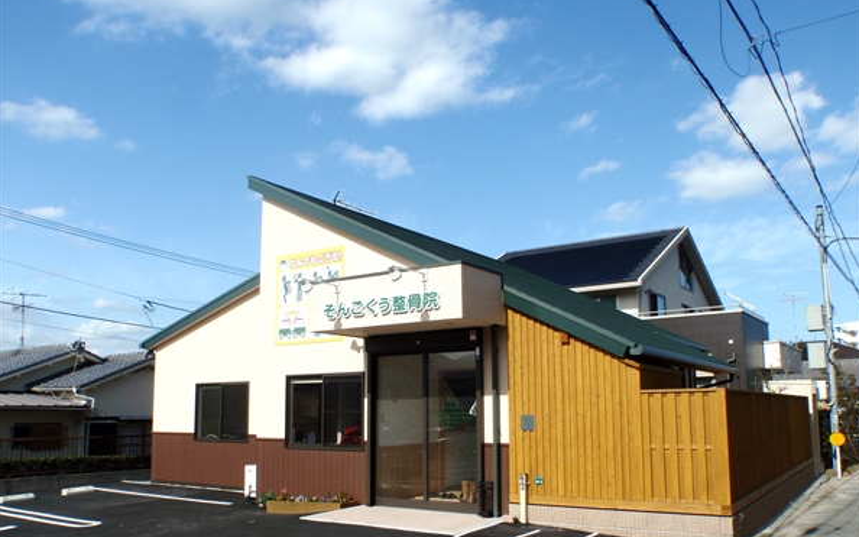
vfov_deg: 41.7
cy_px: 308
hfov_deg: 62.9
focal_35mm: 30
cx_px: 432
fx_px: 702
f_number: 4
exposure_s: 1/800
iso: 64
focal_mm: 5
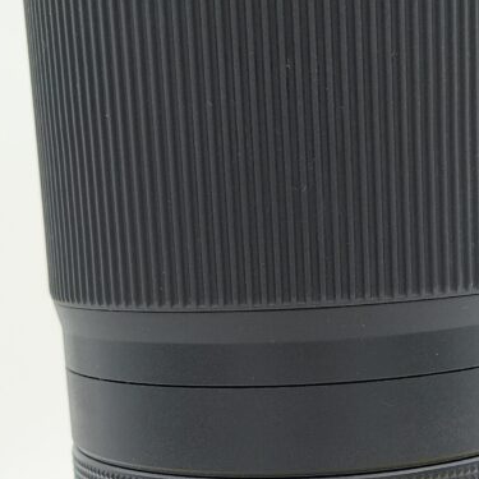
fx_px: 454
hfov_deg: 55.1
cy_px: 243
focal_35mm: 29
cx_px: 295
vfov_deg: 55.6
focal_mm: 5.56
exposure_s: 1/320
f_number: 1.8
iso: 100
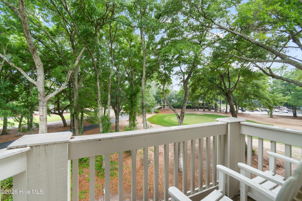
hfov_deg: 100.4
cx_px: 151
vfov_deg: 77.3
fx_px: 126
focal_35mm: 15
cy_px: 100
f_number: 4.5
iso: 100
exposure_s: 1/30
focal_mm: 10
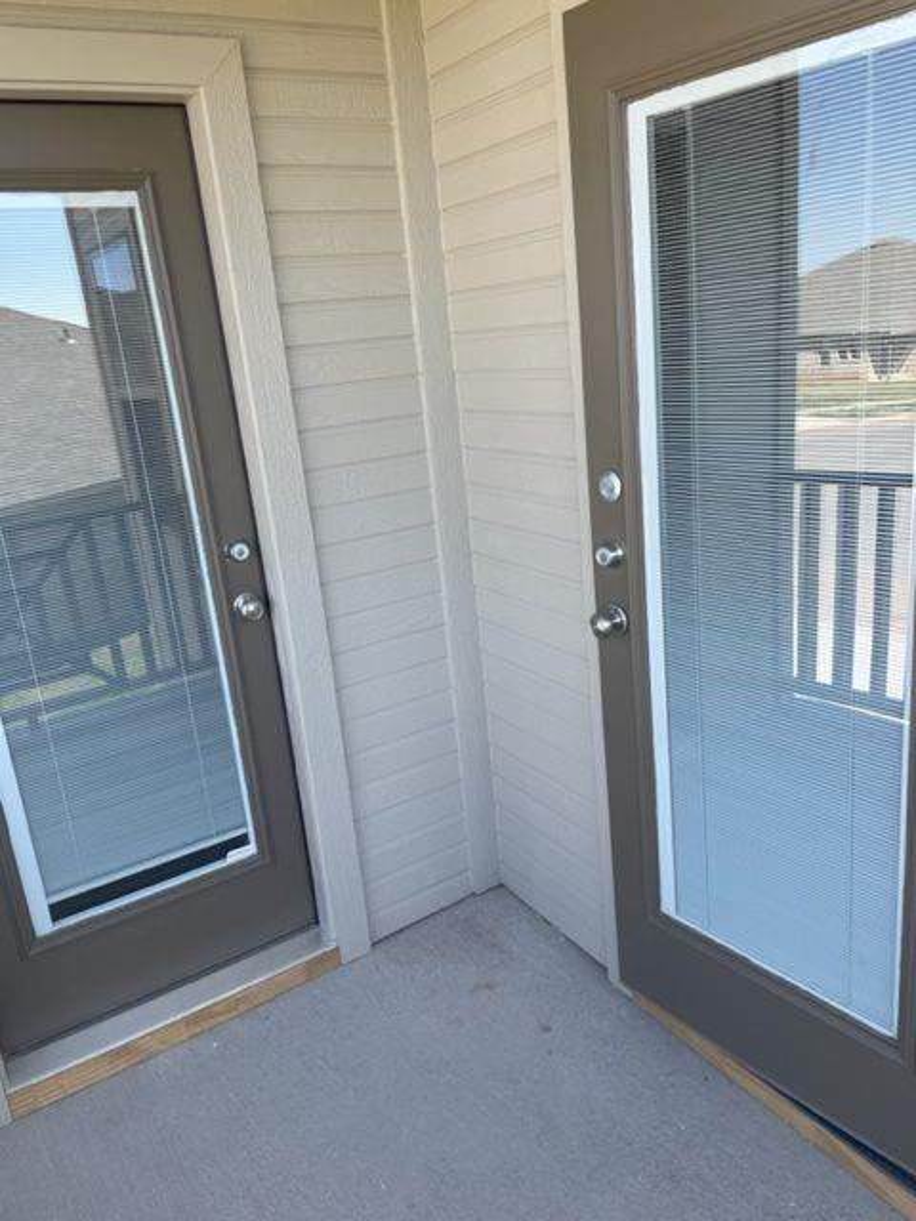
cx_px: 458
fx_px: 917
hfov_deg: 53.1
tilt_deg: -15.2
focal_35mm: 26
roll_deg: +5.8
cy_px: 610
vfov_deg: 67.3
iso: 32
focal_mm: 4.2
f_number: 1.6
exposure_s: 1/543
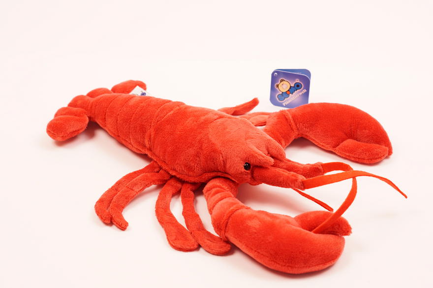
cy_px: 144
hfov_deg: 27.0
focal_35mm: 75
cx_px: 216
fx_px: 901
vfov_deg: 18.1
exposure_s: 1/15
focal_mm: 50
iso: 200
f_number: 5
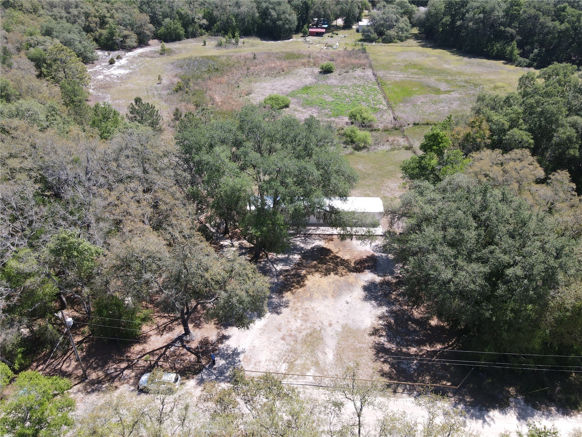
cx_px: 291
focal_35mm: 24
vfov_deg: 56.8
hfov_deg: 71.6
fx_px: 404
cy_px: 218
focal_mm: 4.5
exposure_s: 1/25
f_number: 2.8
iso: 110
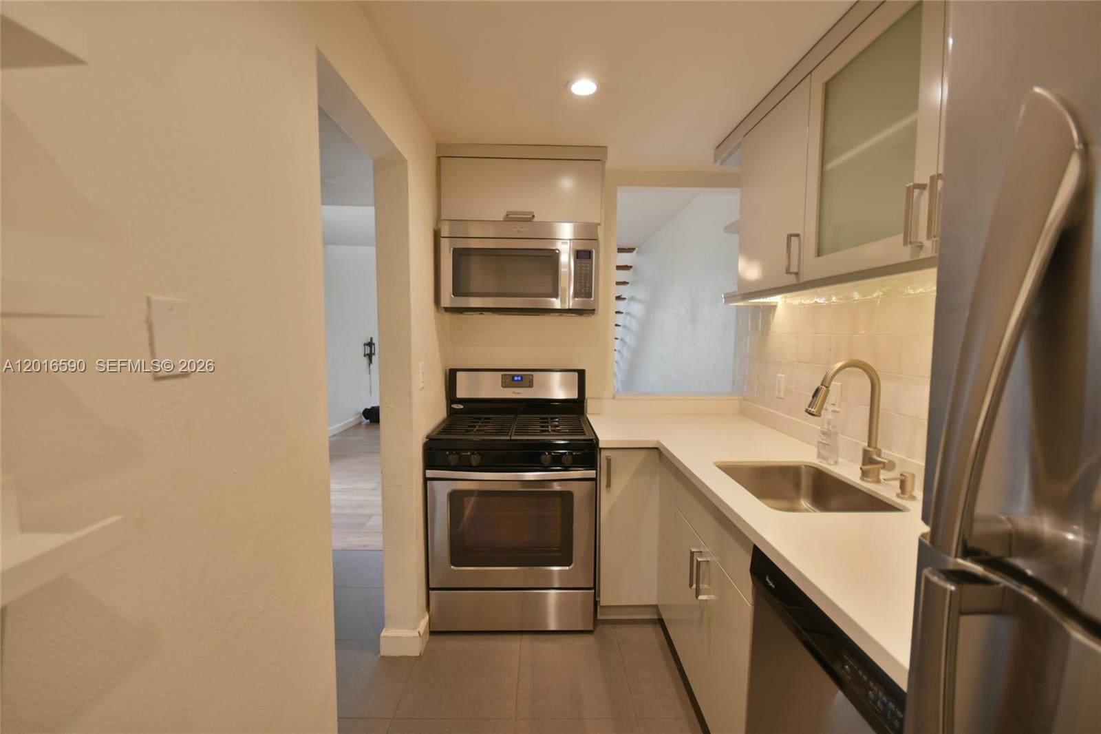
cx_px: 550
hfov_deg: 100.4
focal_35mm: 15
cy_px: 367
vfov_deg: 77.3
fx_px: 459
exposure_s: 1/80
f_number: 4
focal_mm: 10
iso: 560
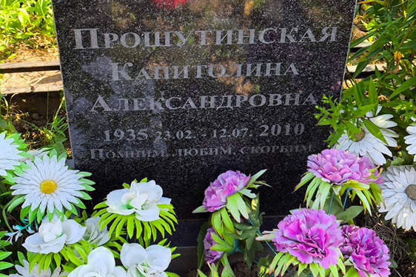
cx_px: 184
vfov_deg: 18.3
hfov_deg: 27.3
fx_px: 855
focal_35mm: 74
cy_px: 79
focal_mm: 4.71
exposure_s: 1/266
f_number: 1.7
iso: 50
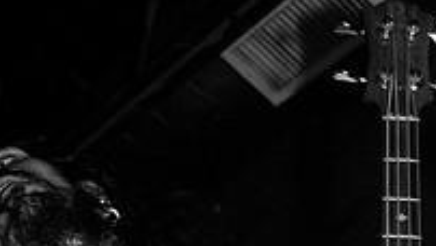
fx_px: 1413
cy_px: 391
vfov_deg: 9.6
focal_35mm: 122
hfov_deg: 17.5
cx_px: 232
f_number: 3.2
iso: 800
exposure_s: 1/40
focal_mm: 35
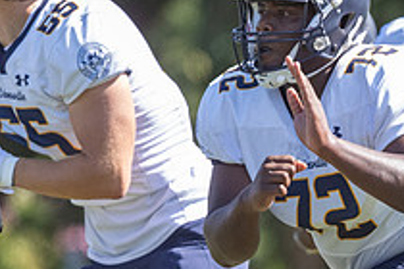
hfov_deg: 1.3
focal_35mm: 1625
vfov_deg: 0.8
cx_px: 468
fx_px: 18235
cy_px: 210
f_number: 5.6
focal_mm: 500
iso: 1250
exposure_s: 1/1600
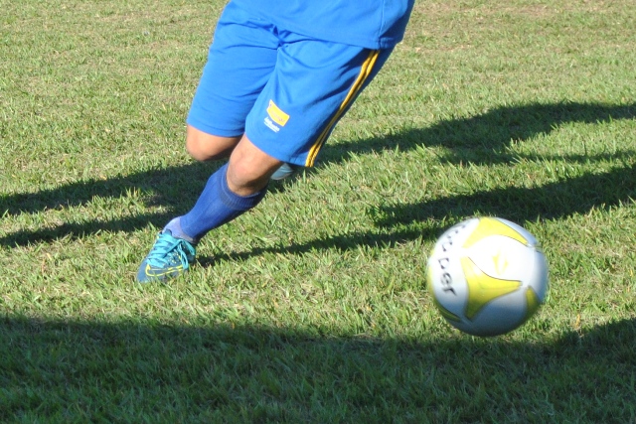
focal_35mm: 82
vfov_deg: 16.6
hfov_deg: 24.6
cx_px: 318
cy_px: 212
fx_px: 1458
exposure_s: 1/500
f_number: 5.6
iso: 250
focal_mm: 55
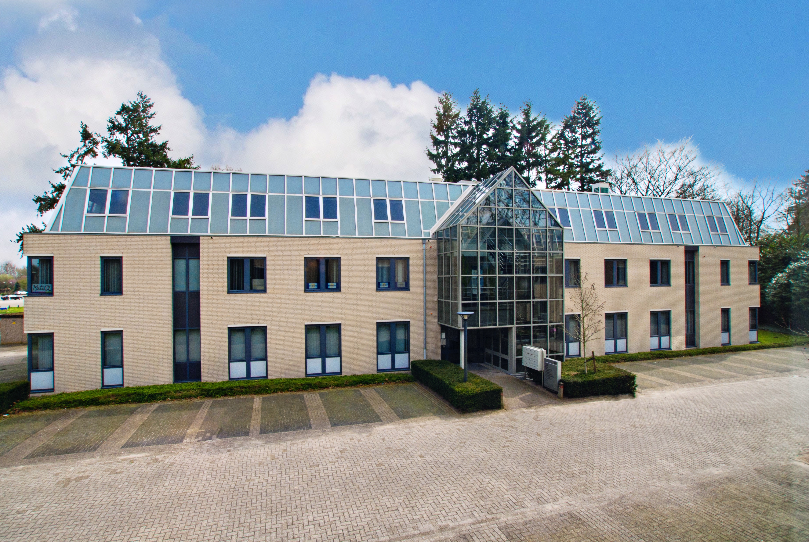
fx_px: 371
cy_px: 271
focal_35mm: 16
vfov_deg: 72.2
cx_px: 404
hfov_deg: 94.9
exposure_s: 1/80
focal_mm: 11
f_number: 10
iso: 100
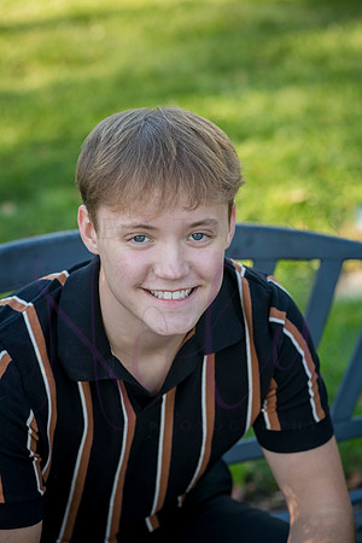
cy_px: 272
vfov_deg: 22.1
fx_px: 1388
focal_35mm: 92
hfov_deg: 14.9
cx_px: 181
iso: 800
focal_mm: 92
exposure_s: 1/320
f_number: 5.6
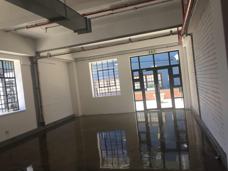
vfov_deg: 48.2
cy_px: 86
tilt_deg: -1.1
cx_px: 114
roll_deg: +5.4
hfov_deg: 61.7
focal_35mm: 29
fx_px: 191
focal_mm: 4.15
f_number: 2.2
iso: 32
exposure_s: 1/100
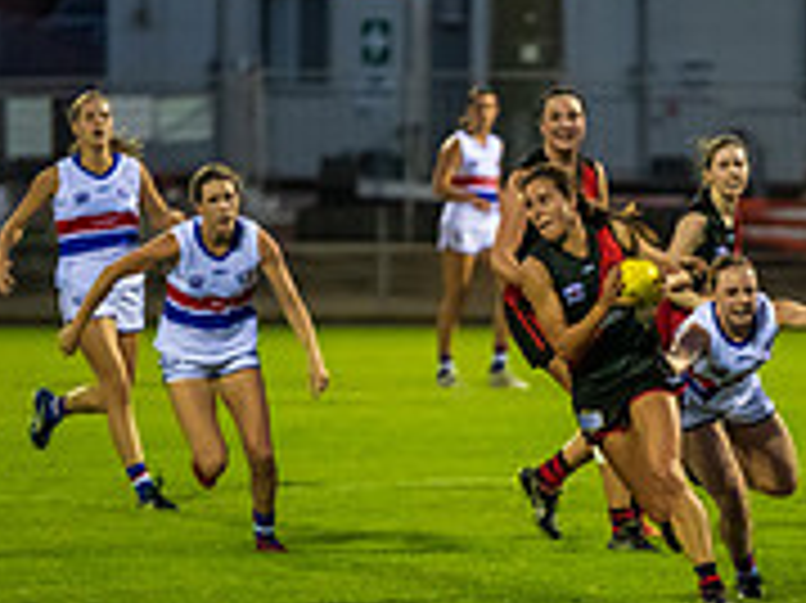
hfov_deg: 3.1
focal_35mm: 641
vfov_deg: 2.3
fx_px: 14915
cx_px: 641
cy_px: 375
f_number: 2.8
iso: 3200
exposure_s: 1/640
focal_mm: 200
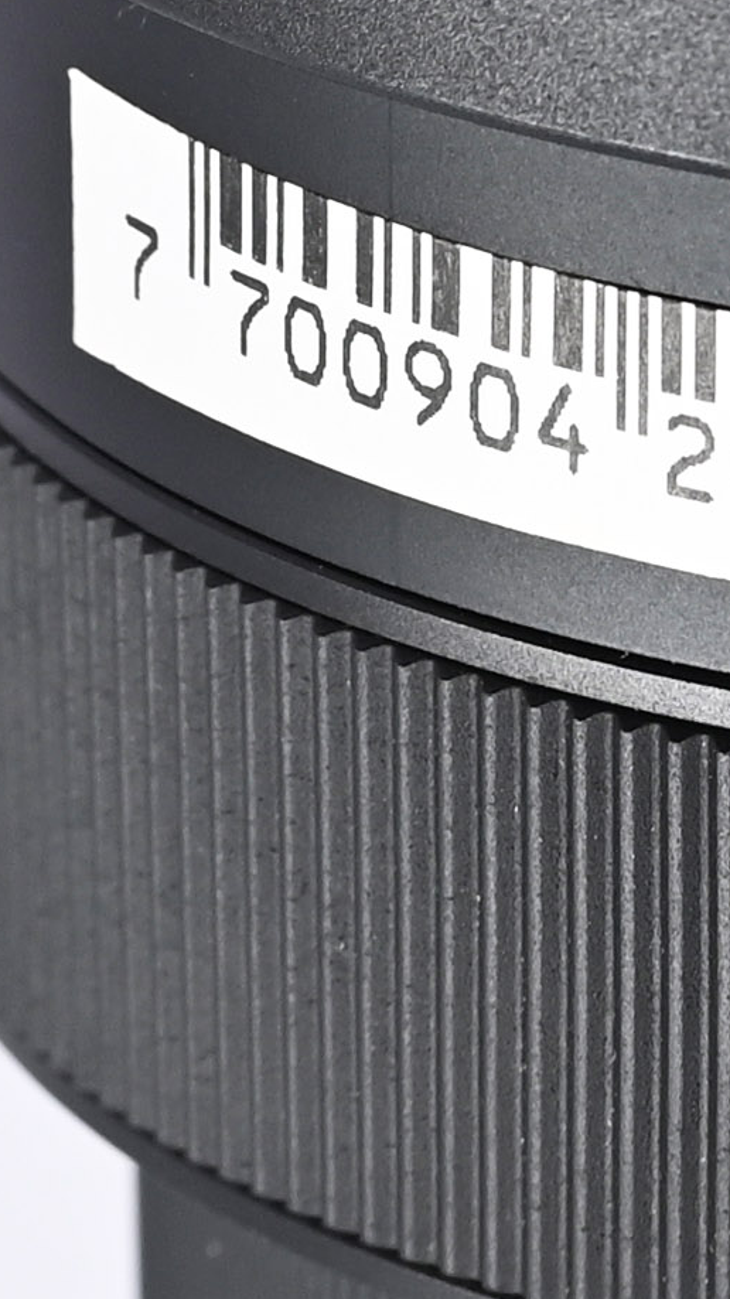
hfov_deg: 3.6
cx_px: 1045
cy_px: 625
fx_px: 11603
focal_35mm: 337
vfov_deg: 6.4
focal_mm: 50
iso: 500
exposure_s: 1/200
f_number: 9
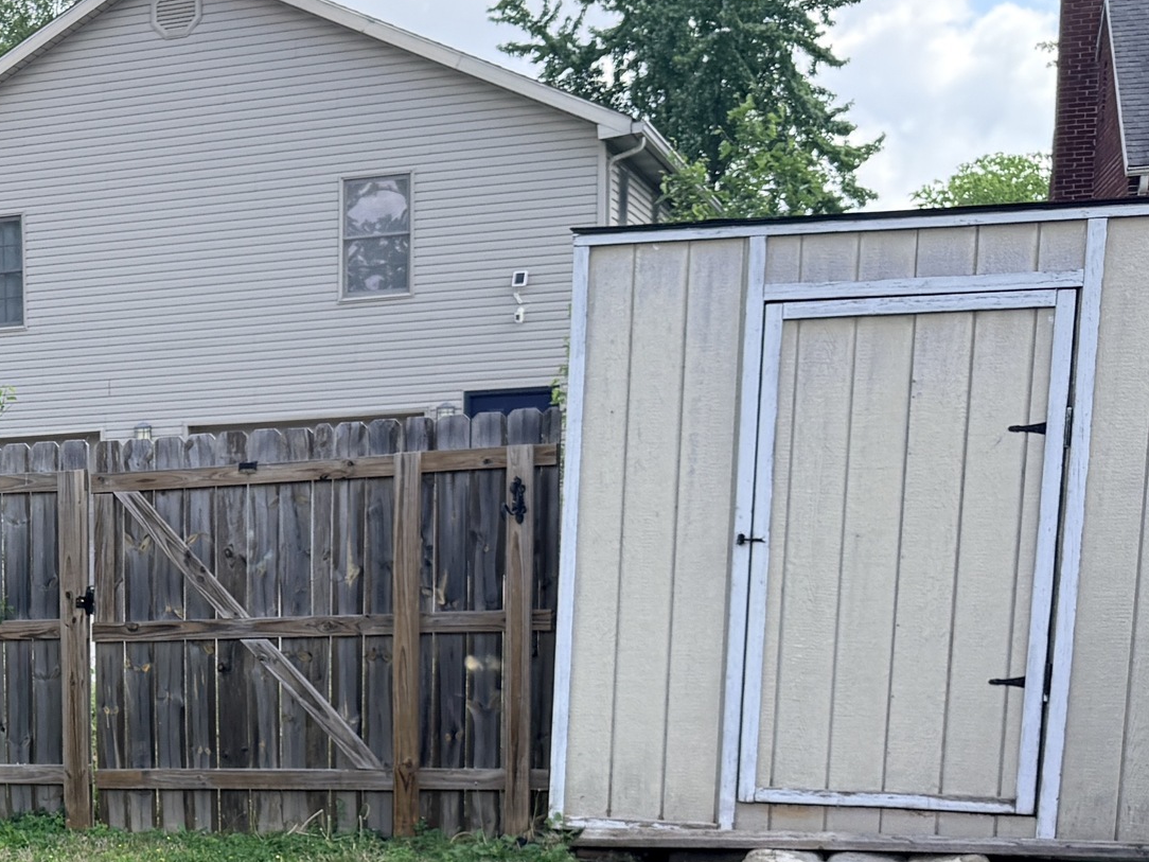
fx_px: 2257
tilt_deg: -8.4
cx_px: -235
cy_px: 849
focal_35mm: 68
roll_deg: +2.4
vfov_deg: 20.9
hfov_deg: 25.6
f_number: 1.78
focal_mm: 6.76
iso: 100
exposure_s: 1/1653
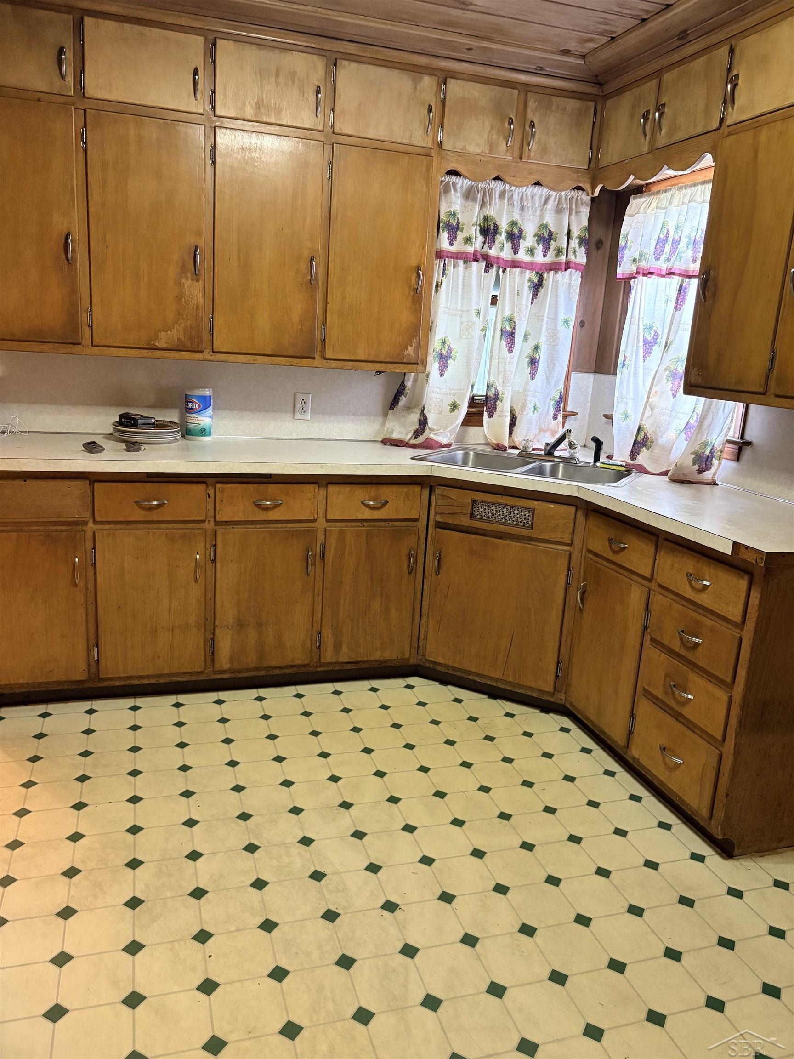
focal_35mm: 26
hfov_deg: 53.1
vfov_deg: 67.3
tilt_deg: -12.8
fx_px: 795
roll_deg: -3.9
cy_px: 530
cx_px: 397
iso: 320
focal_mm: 5.96
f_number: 1.6
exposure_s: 1/40
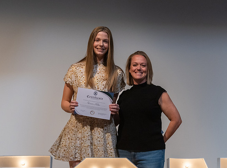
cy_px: 71
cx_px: 115
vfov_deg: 8.0
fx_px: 1197
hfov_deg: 10.8
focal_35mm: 183
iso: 5000
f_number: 4.5
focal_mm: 144
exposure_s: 1/320
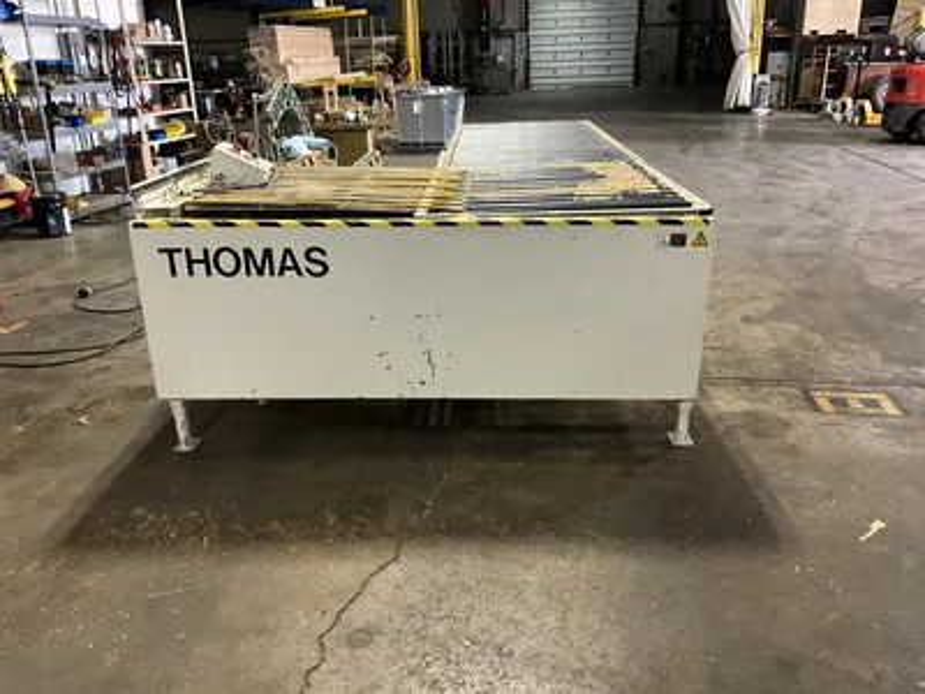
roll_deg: +0.8
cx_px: 462
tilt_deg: -21.5
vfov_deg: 48.2
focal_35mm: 29
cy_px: 347
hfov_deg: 61.7
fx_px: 775
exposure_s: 1/44
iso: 320
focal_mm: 3
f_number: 1.8
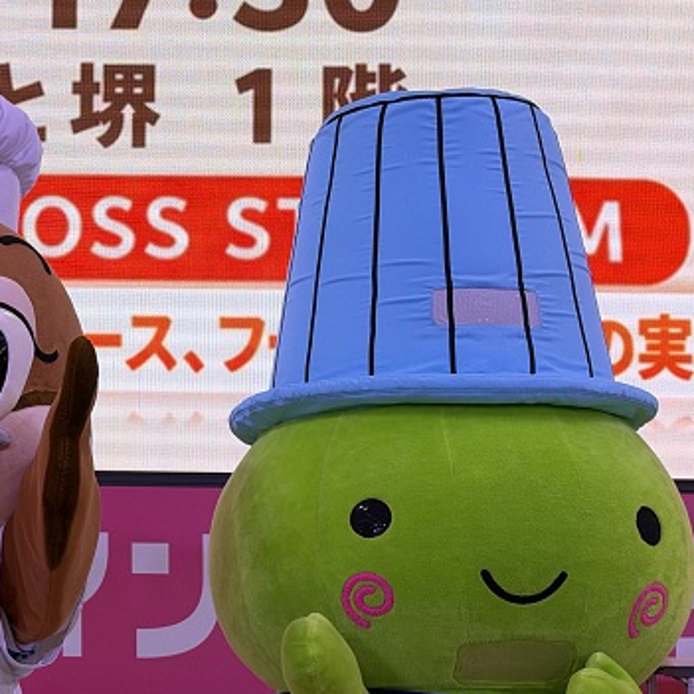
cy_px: 459
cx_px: -134
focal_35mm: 85
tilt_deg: +5.4
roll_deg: -1.0
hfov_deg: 19.3
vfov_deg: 20.3
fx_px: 1928
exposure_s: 1/181
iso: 50
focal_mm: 6.93
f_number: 1.8
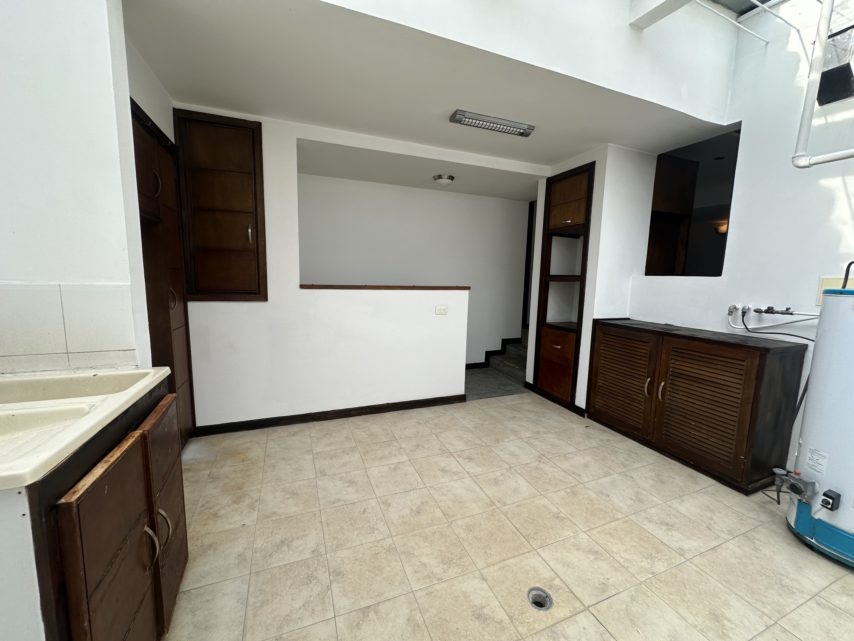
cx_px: 427
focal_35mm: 14
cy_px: 320
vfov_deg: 85.7
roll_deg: -3.2
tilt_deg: -6.8
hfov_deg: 102.1
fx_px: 345
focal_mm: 2.22
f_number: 2.2
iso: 40
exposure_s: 1/254
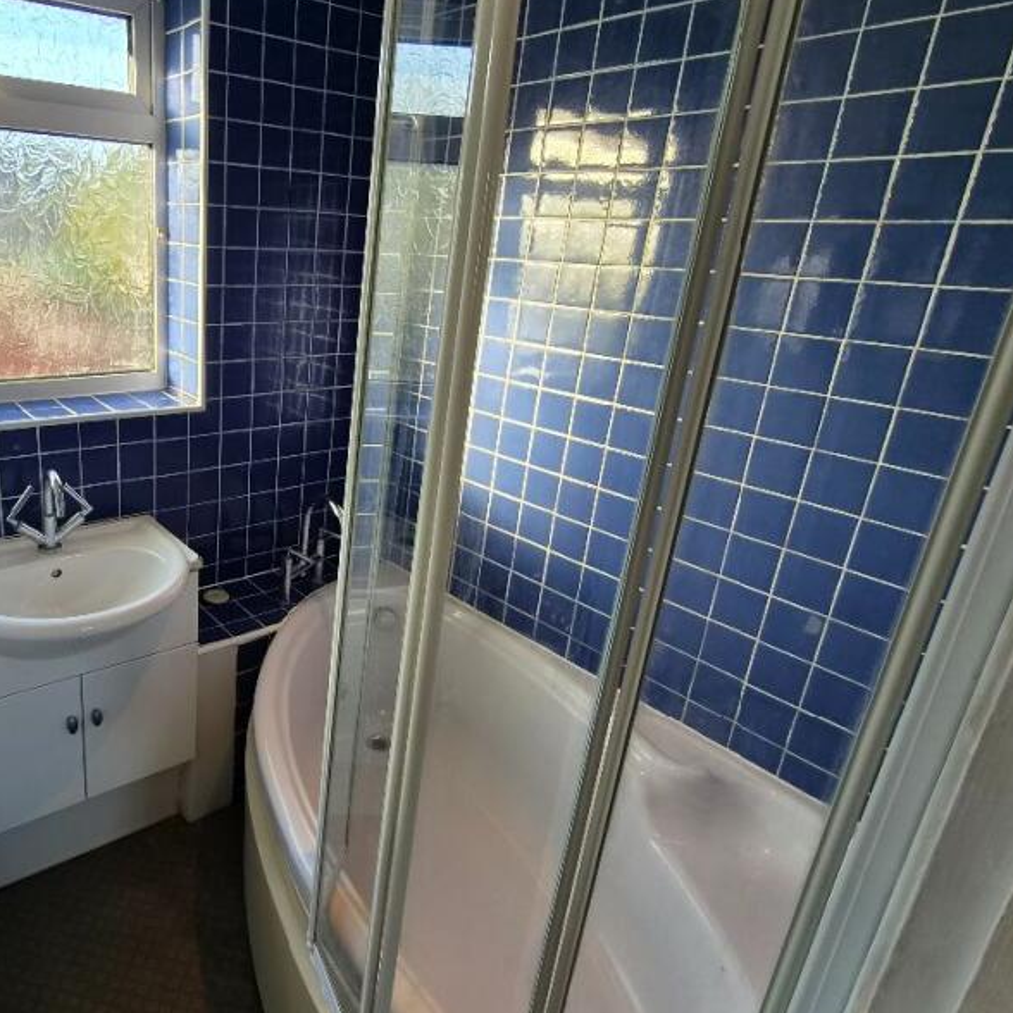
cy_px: 475
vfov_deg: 74.7
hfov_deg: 70.4
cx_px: 269
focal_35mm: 20
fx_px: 662
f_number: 2.2
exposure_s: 1/116
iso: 50
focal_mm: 2.2
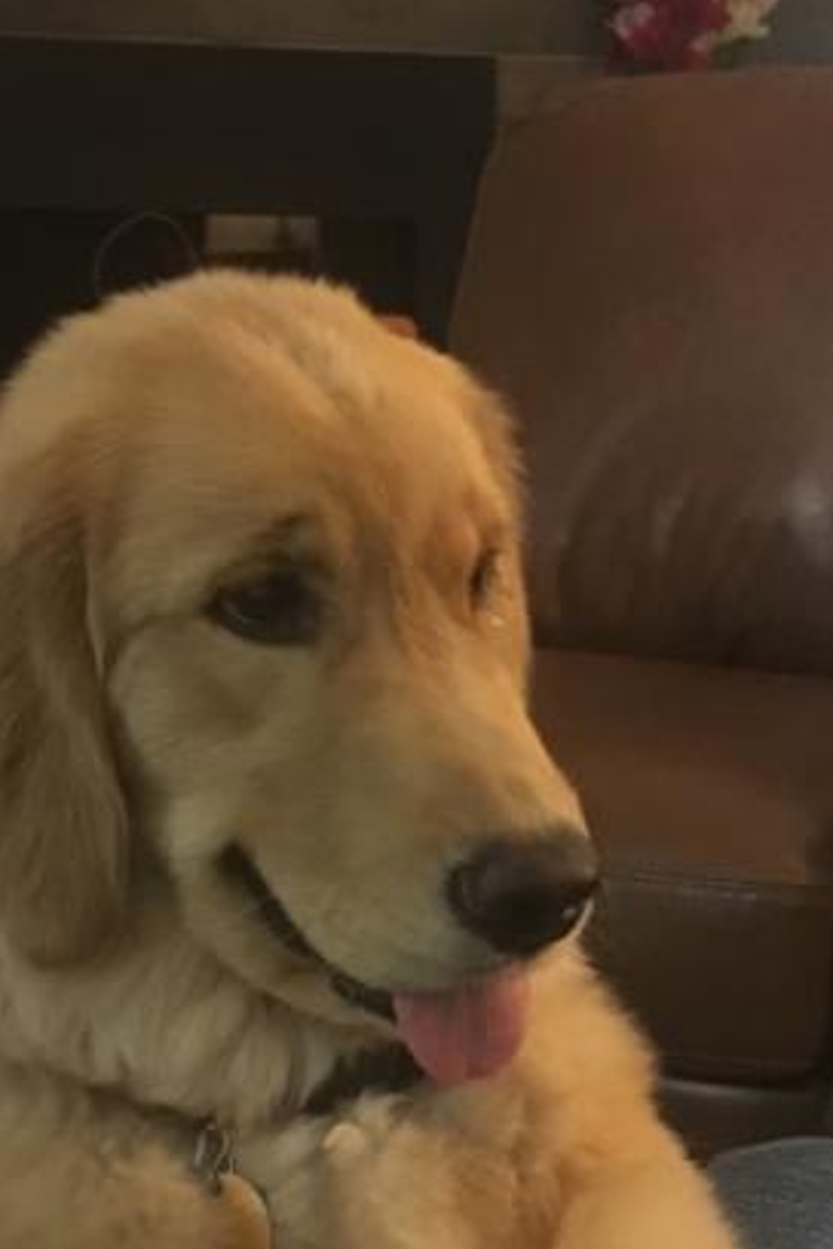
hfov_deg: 19.9
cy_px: 897
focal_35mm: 68
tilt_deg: -16.9
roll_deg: -1.9
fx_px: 2360
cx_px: 564
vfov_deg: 29.3
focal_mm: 4.15
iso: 320
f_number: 2.2
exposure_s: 1/15
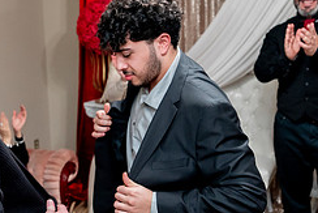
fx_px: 504
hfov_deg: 33.7
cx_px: 51
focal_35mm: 57
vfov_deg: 23.7
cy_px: 142
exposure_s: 1/160
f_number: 2.8
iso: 1600
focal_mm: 24
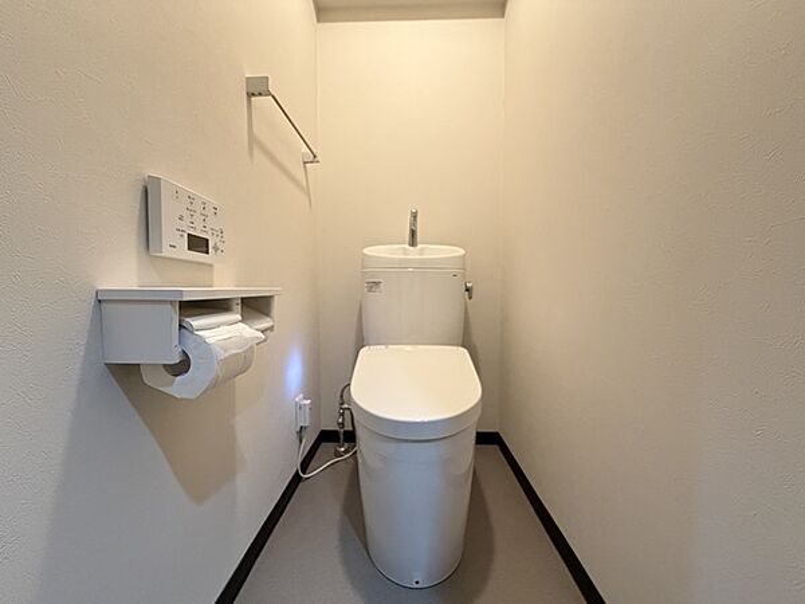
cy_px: 302
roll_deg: +0.5
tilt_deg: -1.9
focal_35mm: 14
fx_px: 326
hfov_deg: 102.1
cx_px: 402
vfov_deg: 85.7
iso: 640
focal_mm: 2.22
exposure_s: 1/50
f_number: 2.2
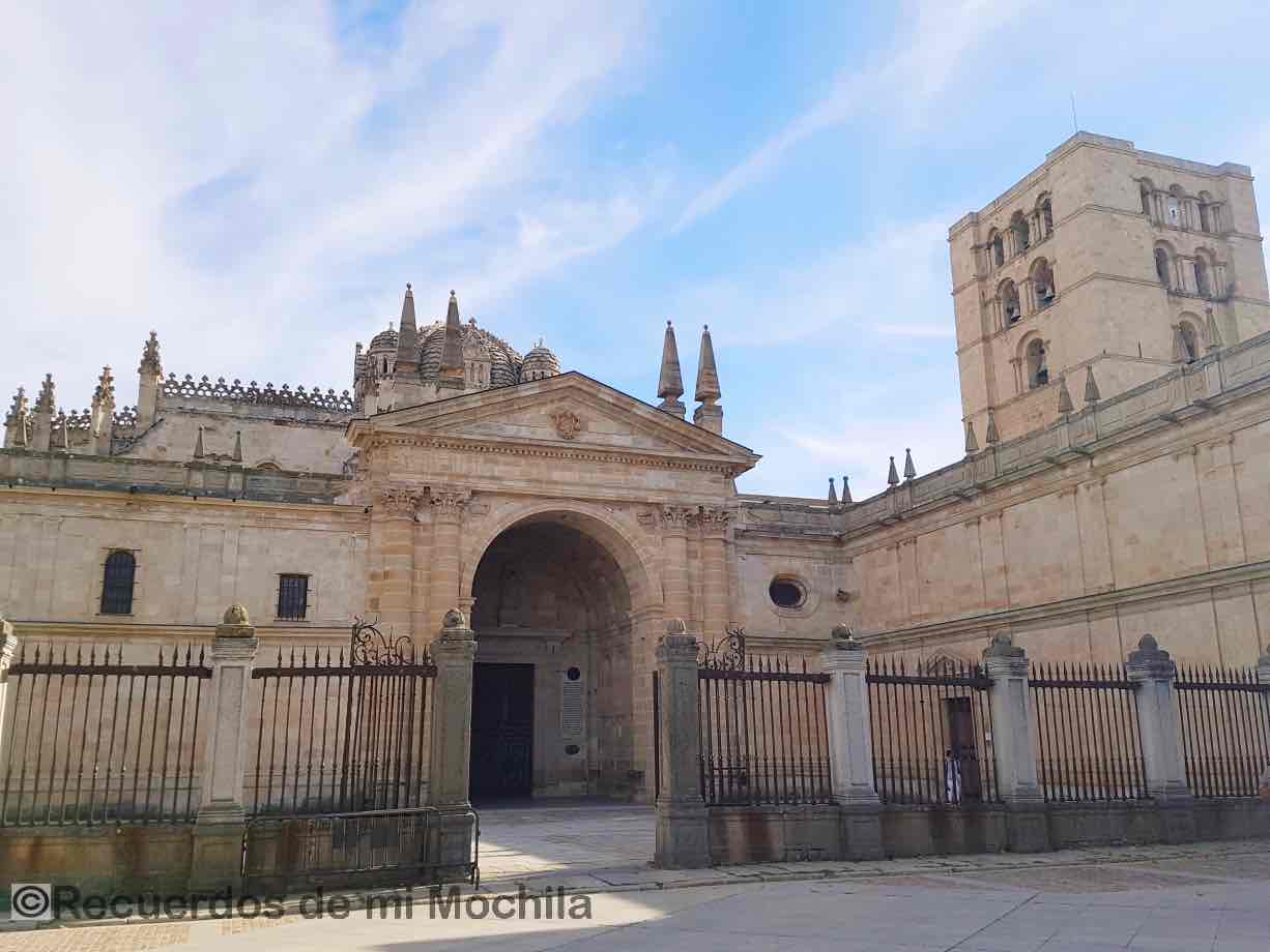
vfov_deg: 53.1
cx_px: 635
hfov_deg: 67.3
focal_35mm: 26
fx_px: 954
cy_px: 476
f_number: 1.7
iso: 50
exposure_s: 1/2696
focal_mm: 4.2
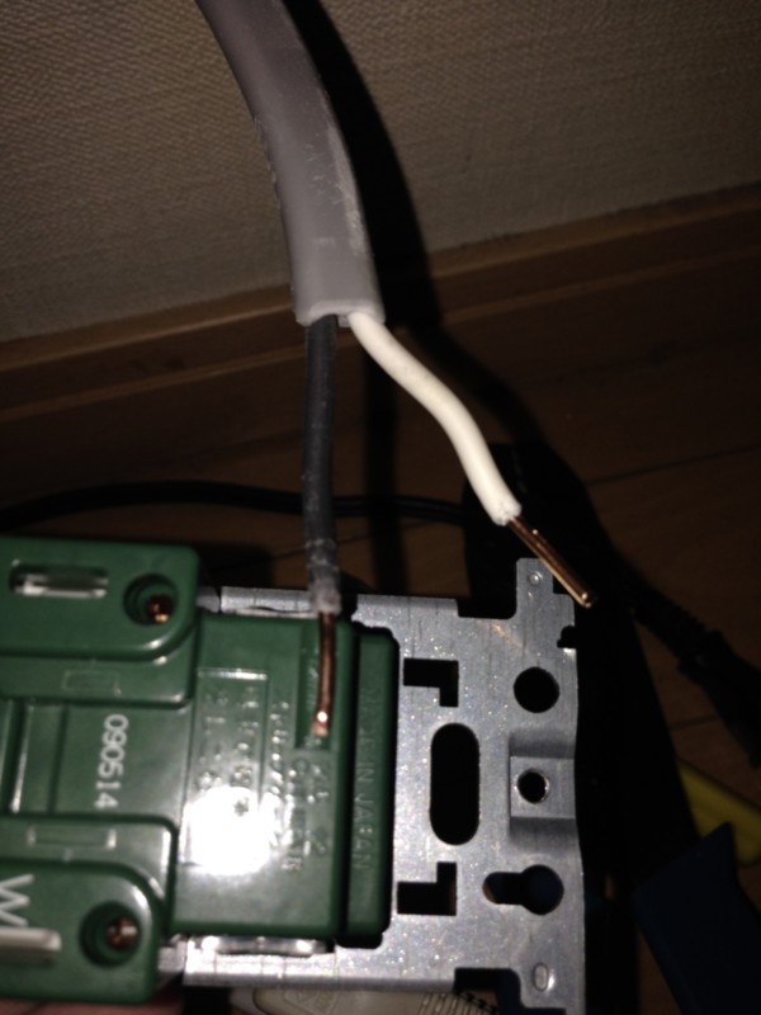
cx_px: 380
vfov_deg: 55.4
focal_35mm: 33
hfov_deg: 42.9
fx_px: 967
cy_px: 508
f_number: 2.4
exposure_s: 1/311
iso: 50
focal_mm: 4.12
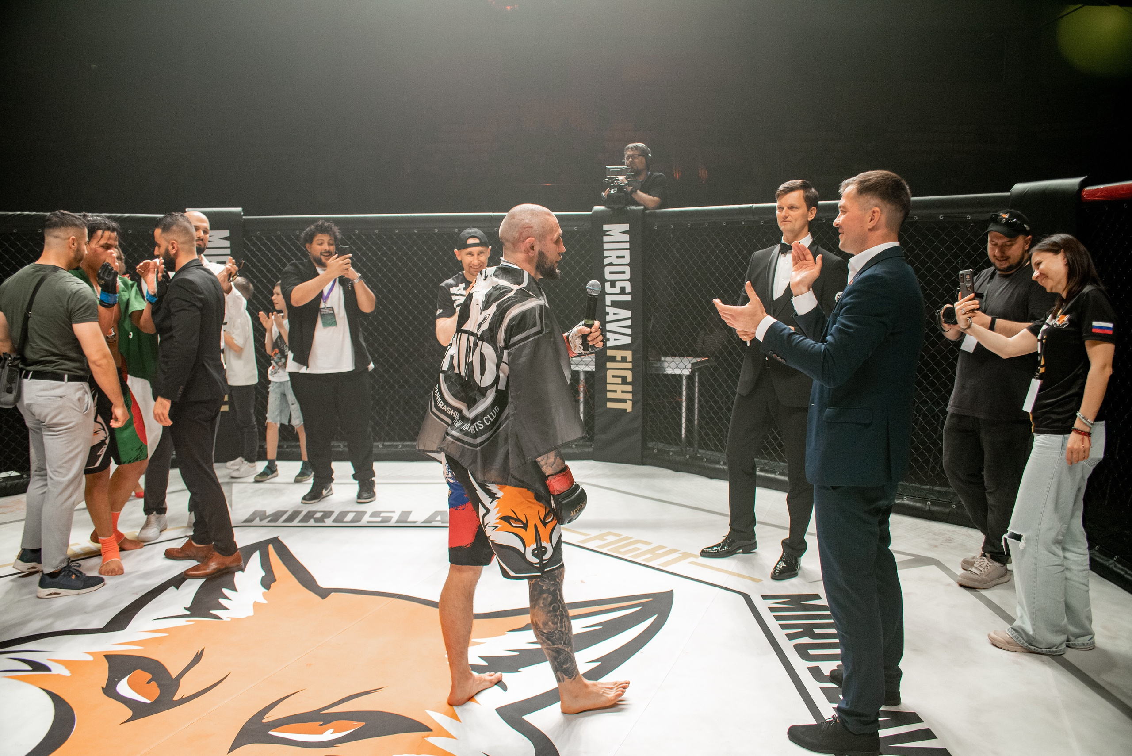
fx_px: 881
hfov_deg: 65.5
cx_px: 566
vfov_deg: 46.4
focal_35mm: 28
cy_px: 378
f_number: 4
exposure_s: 1/640
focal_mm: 28
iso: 2000
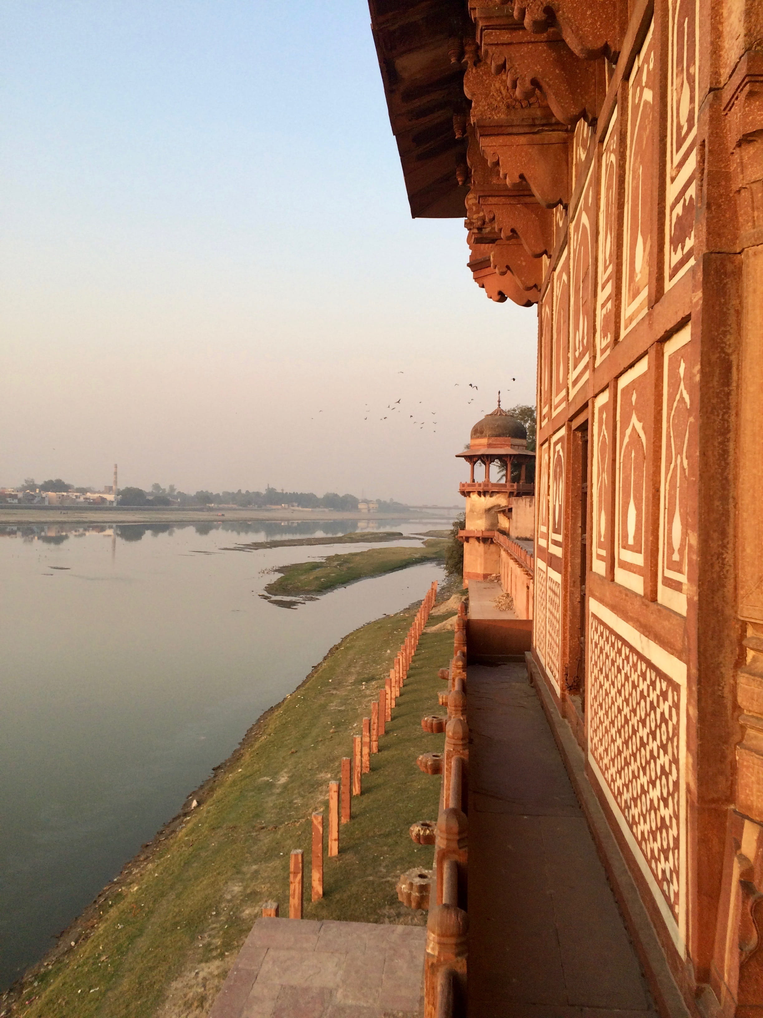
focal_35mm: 29
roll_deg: -0.7
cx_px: 382
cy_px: 509
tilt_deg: +0.3
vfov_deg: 61.7
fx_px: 852
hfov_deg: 48.2
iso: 32
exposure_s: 1/423
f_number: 2.2
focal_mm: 4.15
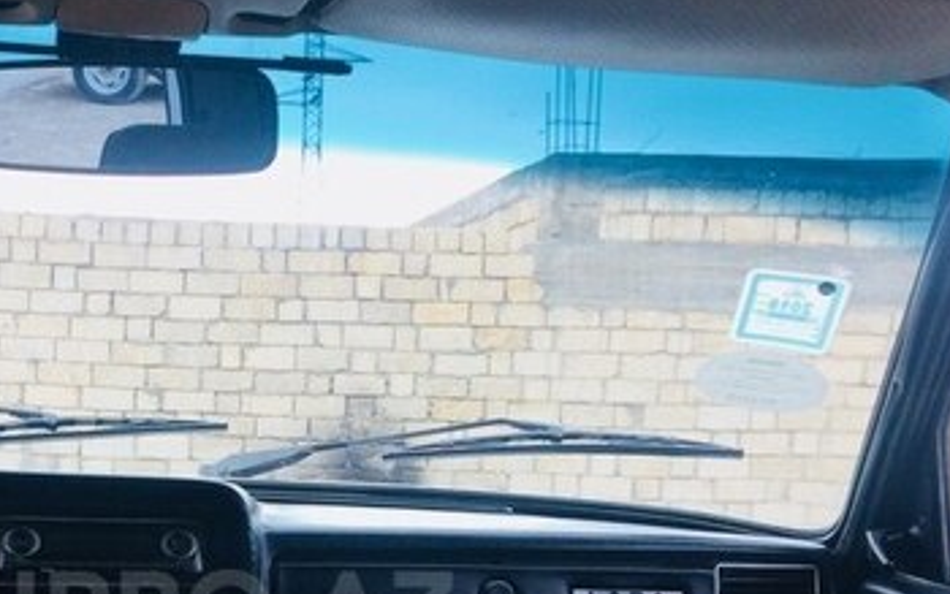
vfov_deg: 21.5
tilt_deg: -8.9
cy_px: 612
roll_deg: -1.6
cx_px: 176
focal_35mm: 58
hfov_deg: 33.9
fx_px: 1502
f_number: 2.2
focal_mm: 4.15
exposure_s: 1/100
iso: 50
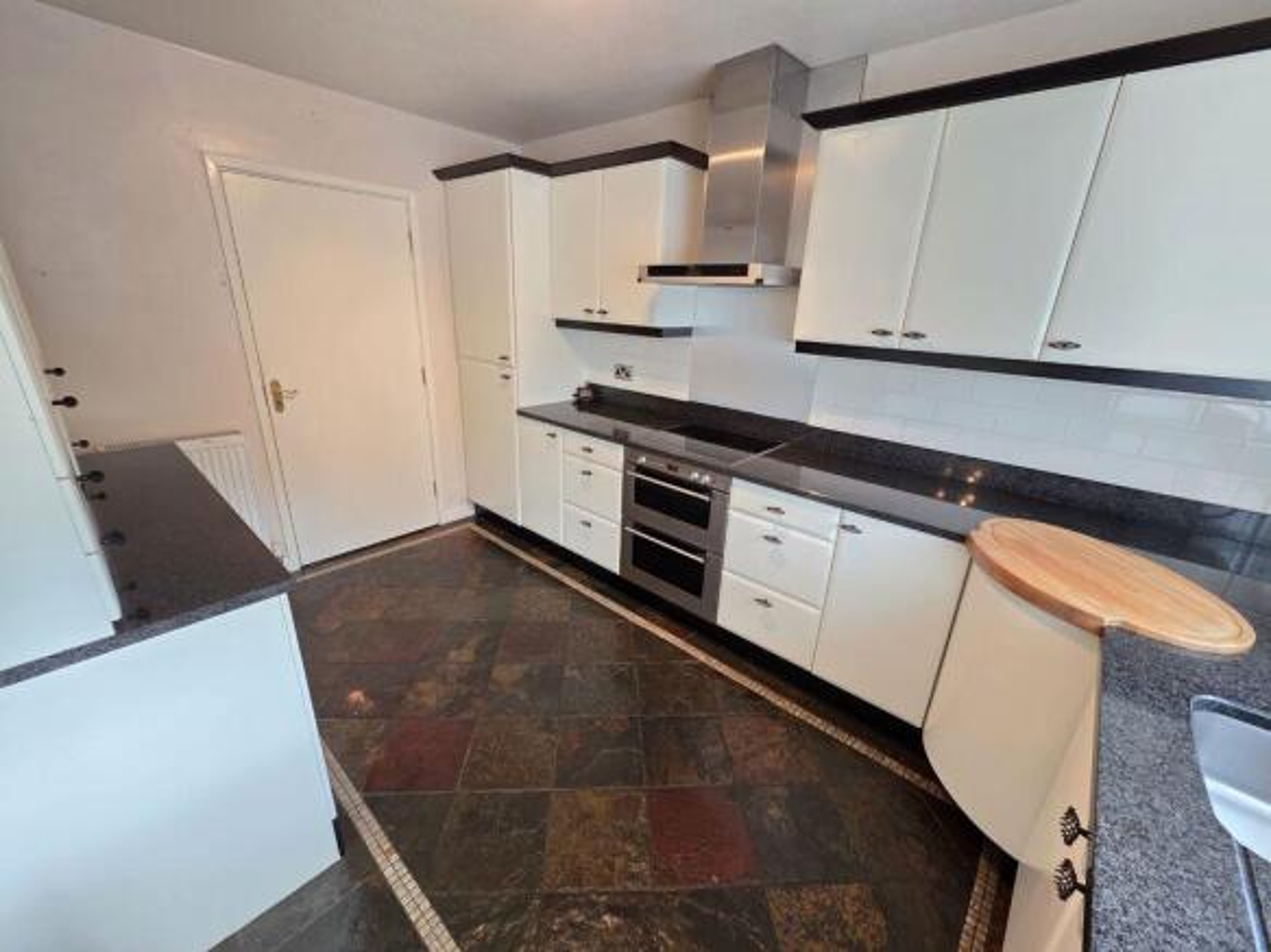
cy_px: 476
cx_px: 636
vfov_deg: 89.9
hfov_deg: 106.2
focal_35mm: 13
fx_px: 477
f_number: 1.9
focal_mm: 2.2
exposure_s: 1/50
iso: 160
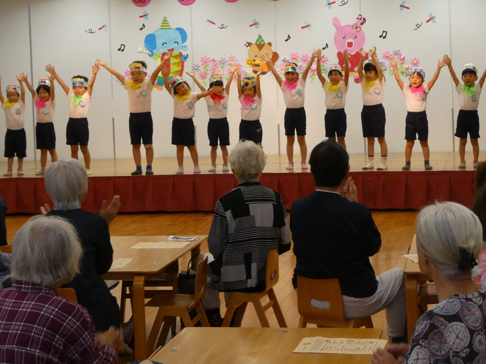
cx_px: 241
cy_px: 122
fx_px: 1123
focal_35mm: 80
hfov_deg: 24.4
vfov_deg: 18.4
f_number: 4.1
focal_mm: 9.6
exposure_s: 1/80
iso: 250
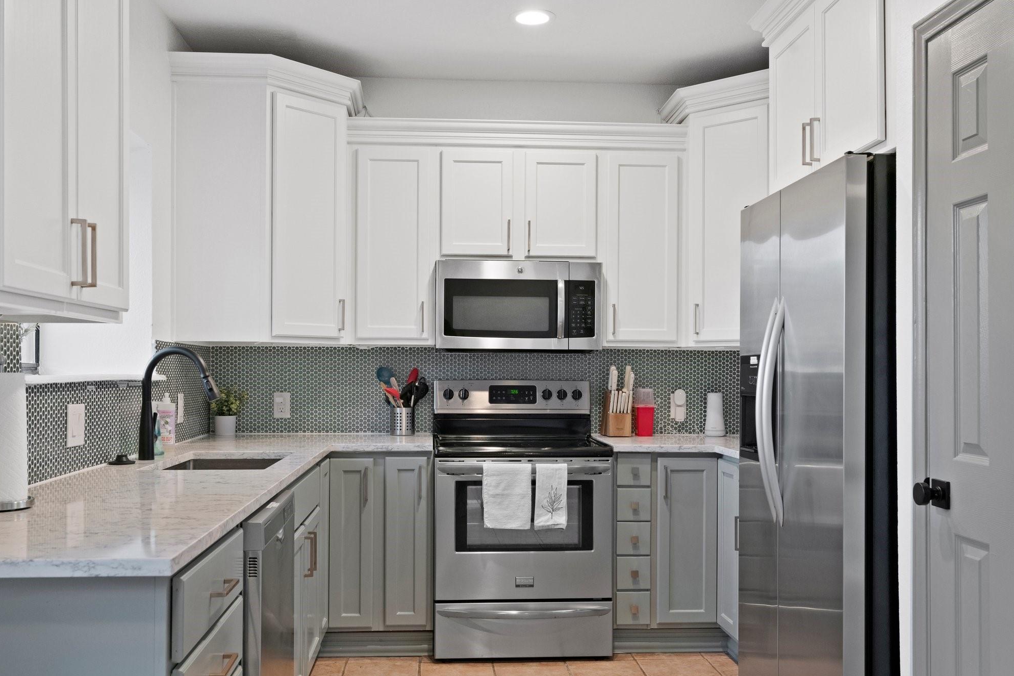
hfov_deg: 55.8
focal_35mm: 34
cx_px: 495
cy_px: 344
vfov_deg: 38.9
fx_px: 958
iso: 2000
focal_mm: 33
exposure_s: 1/13
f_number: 8
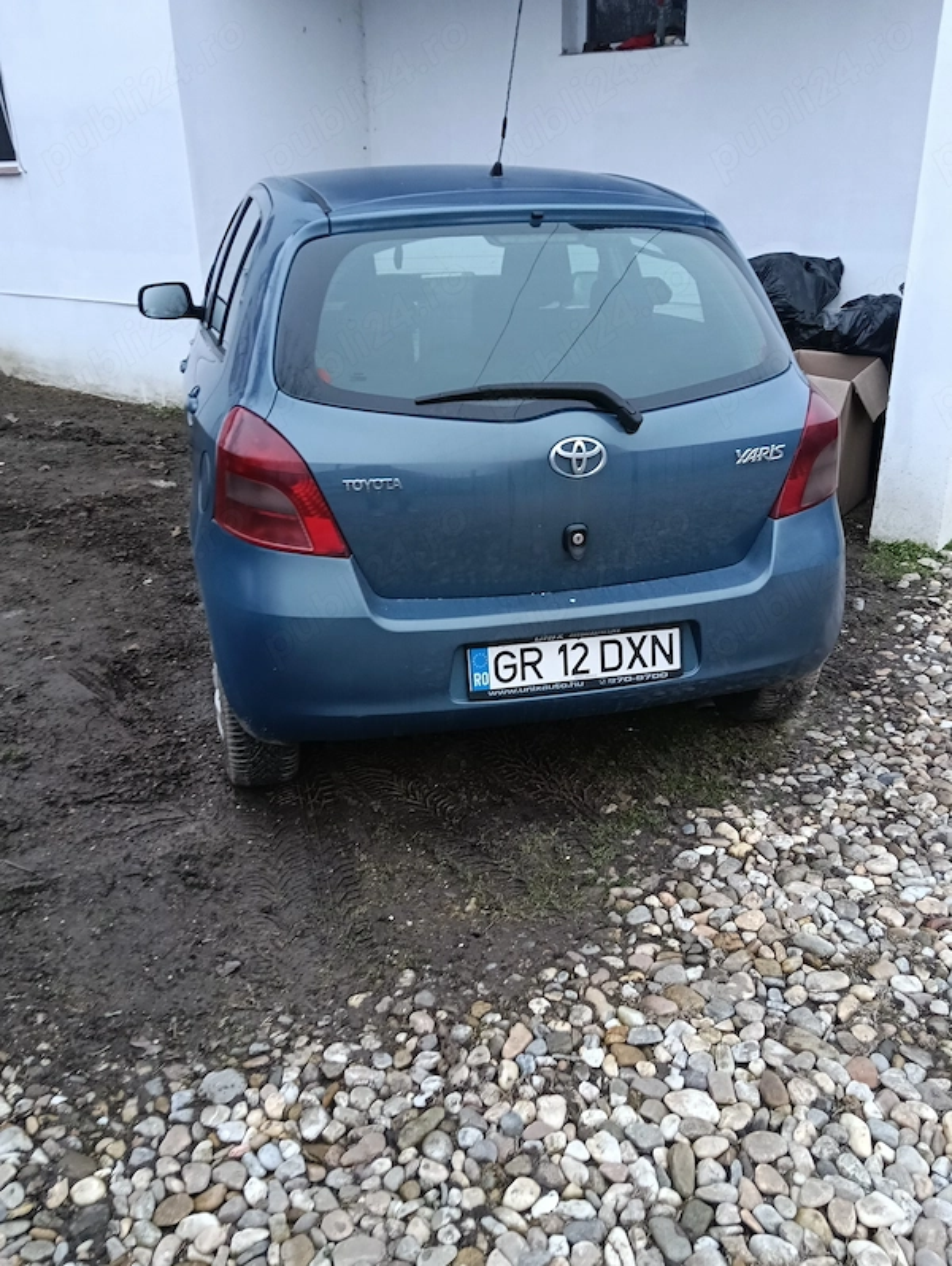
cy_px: 633
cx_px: 476
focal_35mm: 27
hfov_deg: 51.5
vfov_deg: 65.3
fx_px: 988
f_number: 1.8
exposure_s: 1/33.3
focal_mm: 3.98
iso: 250
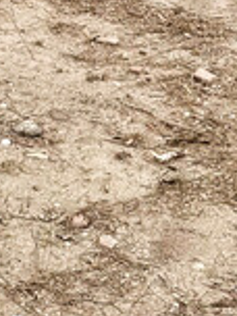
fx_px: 1561
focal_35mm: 171
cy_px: -489
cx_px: 131
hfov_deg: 8.7
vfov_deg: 9.9
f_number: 1.8
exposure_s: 1/6700
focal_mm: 6.76
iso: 80
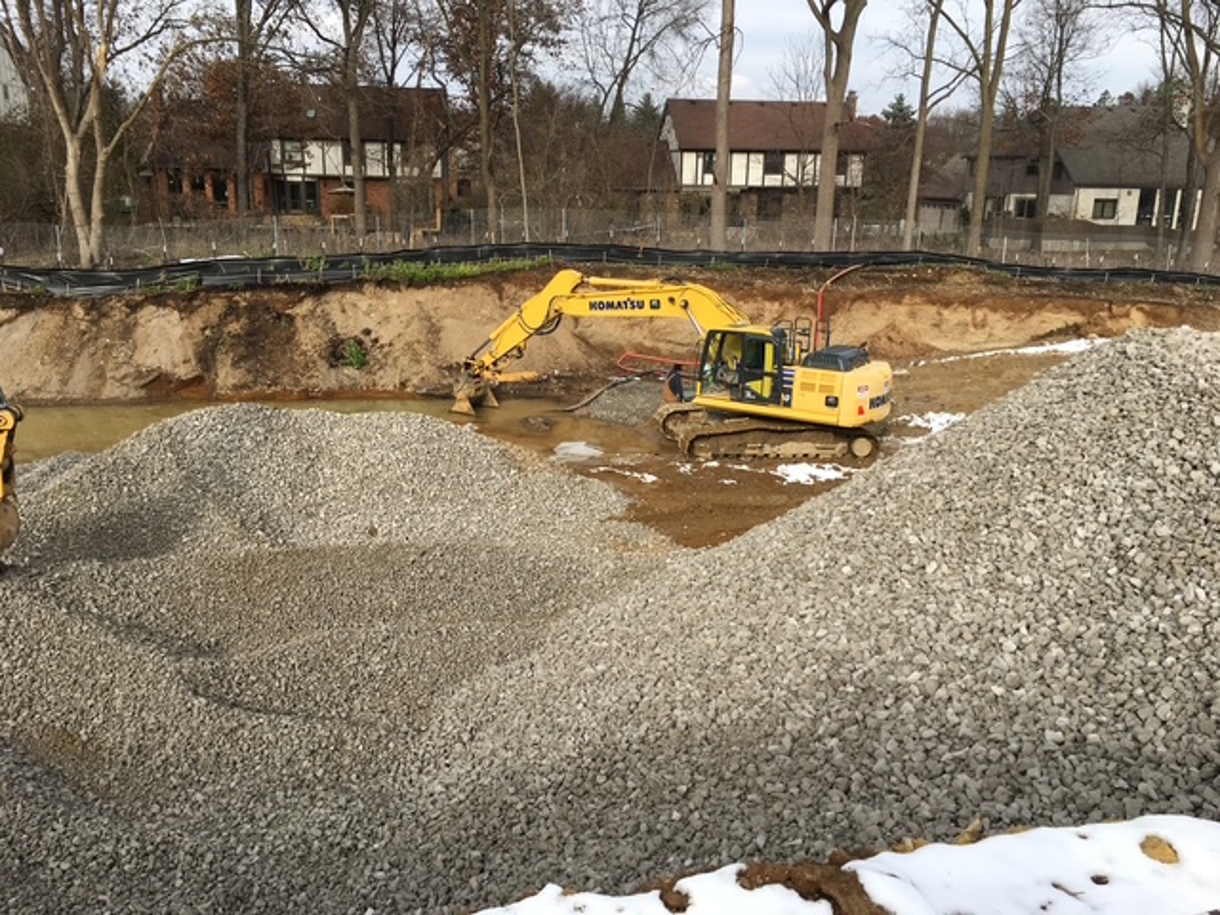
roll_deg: -1.2
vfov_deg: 48.2
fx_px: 1022
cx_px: 610
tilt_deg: -15.1
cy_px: 458
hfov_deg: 61.7
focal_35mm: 29
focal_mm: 4.15
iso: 25
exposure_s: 1/962
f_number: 2.2
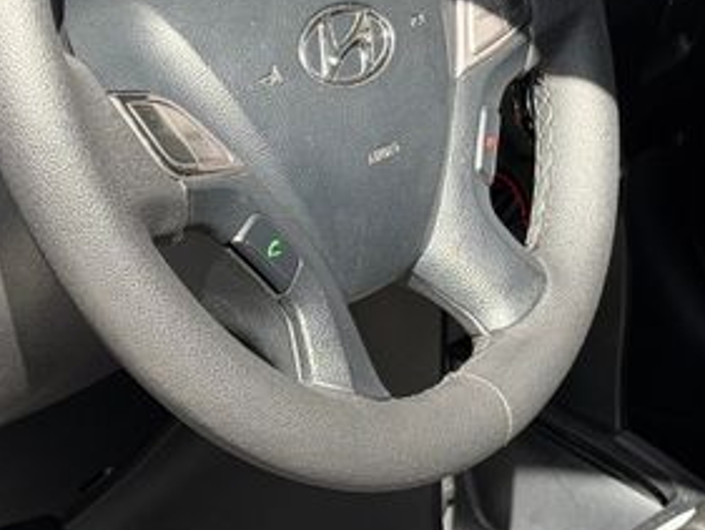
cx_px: 351
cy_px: 45
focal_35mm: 131
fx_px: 2669
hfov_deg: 15.0
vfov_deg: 11.3
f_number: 1.78
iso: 64
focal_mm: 6.76
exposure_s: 1/541
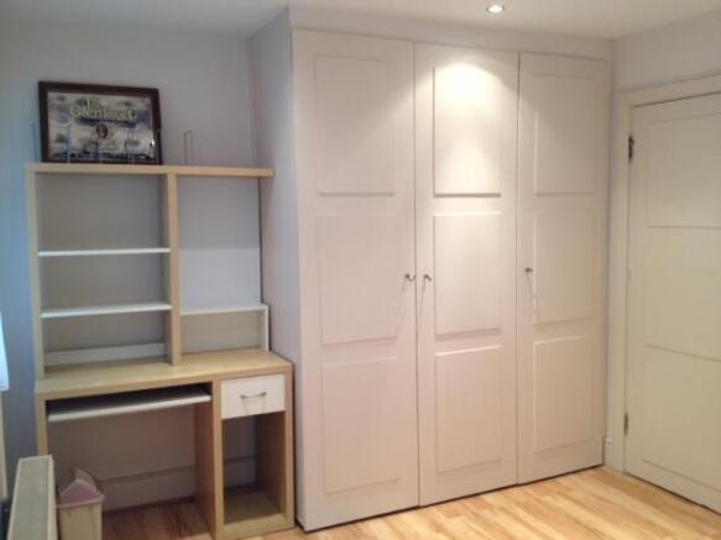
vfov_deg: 40.7
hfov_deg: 52.6
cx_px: 360
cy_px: 270
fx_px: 729
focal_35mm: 35
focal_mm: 4.28
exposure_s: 1/20
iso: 100
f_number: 2.4
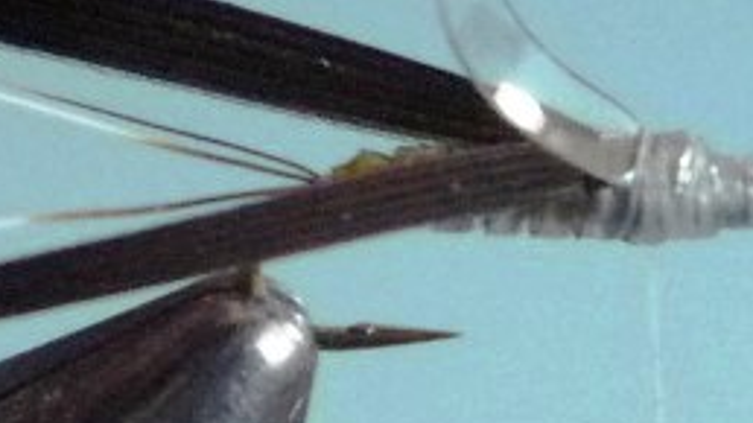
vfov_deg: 14.9
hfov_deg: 26.1
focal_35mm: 81
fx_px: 1617
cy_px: 277
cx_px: 496
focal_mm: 5.2
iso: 400
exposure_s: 1/25
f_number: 3.3
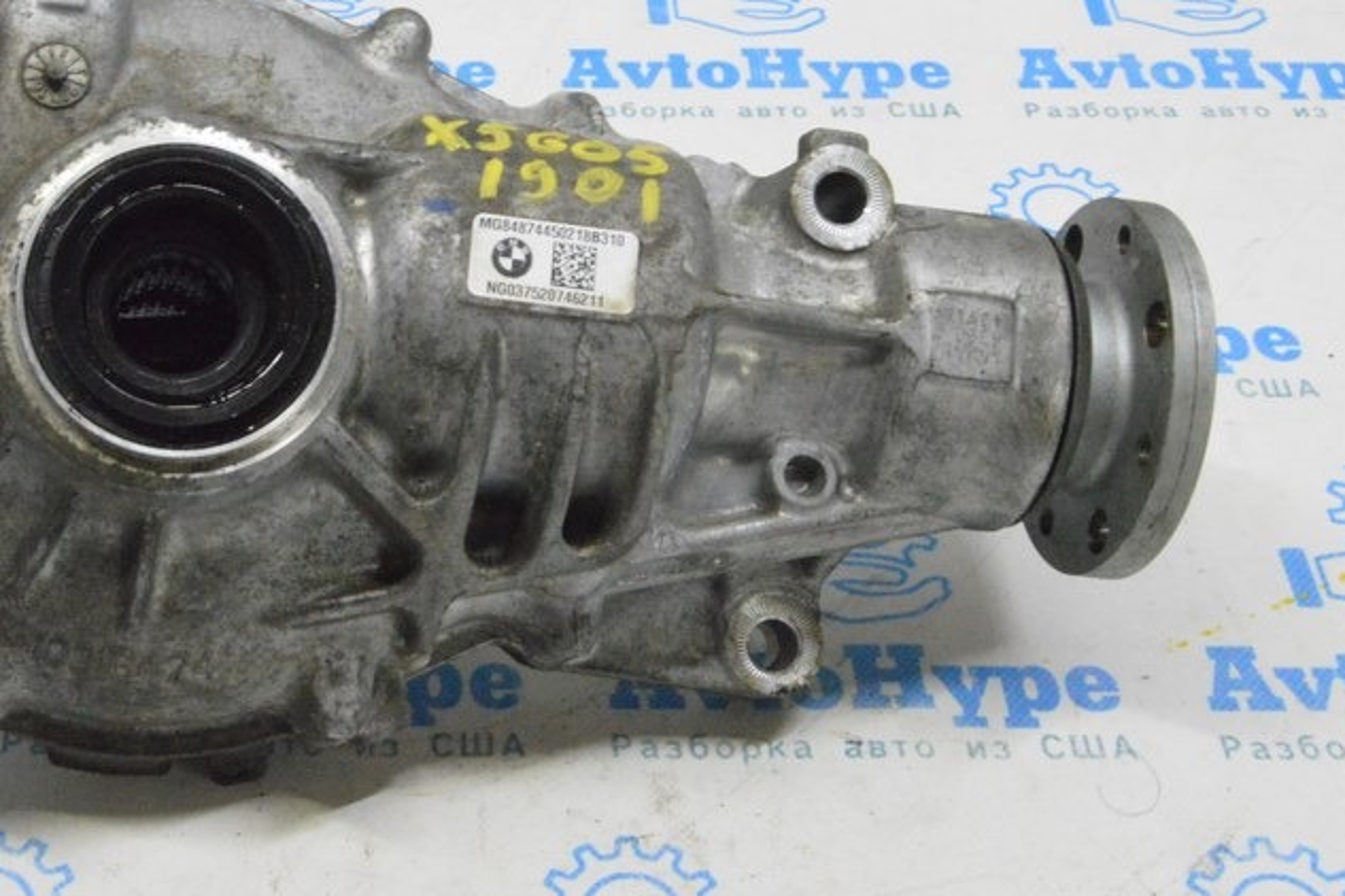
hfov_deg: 31.4
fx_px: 2354
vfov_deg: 21.3
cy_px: 196
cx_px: 374
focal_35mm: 63
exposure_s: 1/20
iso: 6400
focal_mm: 26
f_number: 20
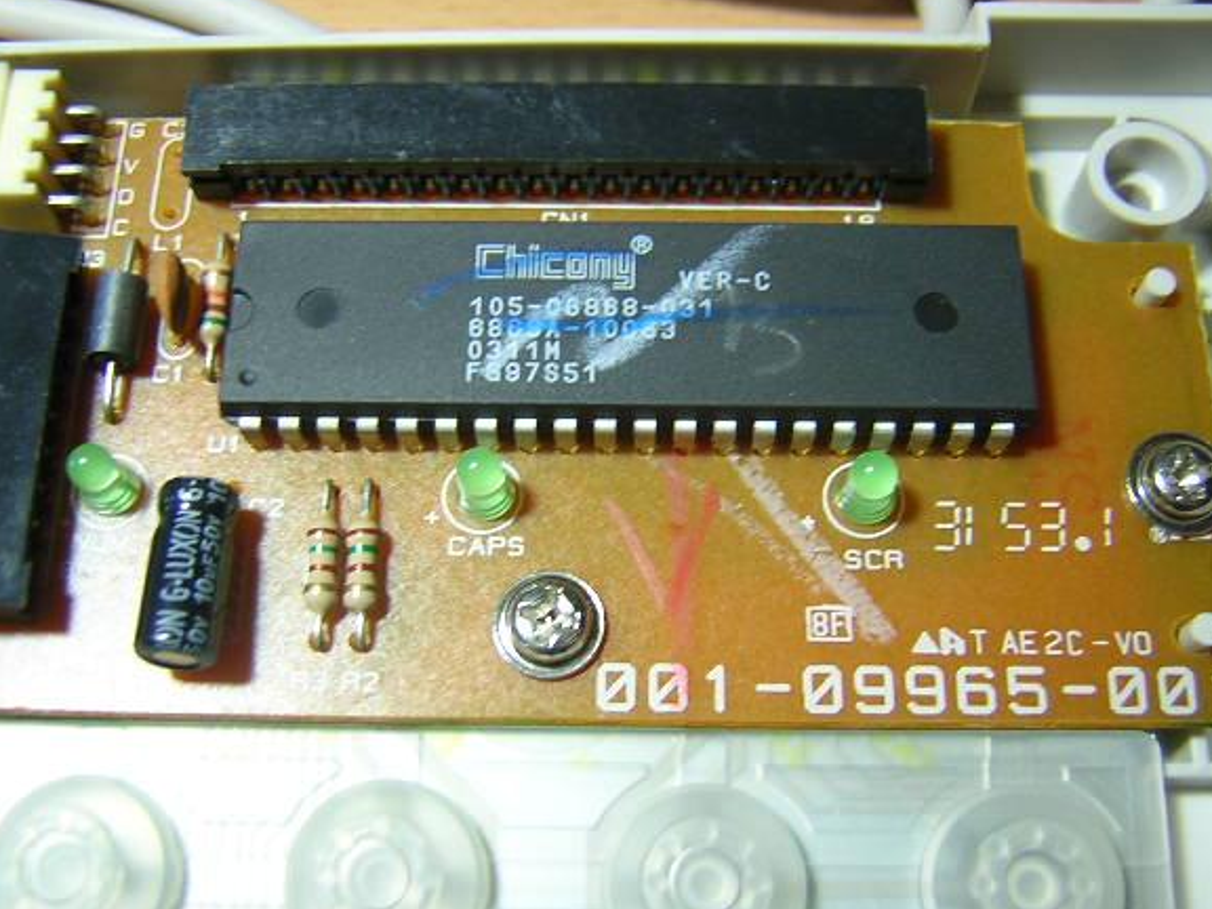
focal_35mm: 40
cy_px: 410
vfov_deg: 35.9
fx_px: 1401
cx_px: 587
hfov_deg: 46.8
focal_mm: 4.7
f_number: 2.6
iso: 100
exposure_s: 1/9.2
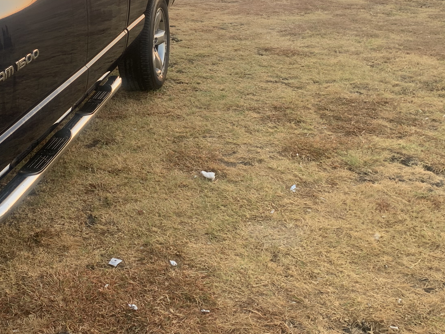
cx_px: 136
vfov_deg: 30.0
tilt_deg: -18.6
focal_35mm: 48
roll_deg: +1.1
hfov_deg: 39.0
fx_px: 617
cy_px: 101
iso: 50
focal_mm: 4.25
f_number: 1.8
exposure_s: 1/121
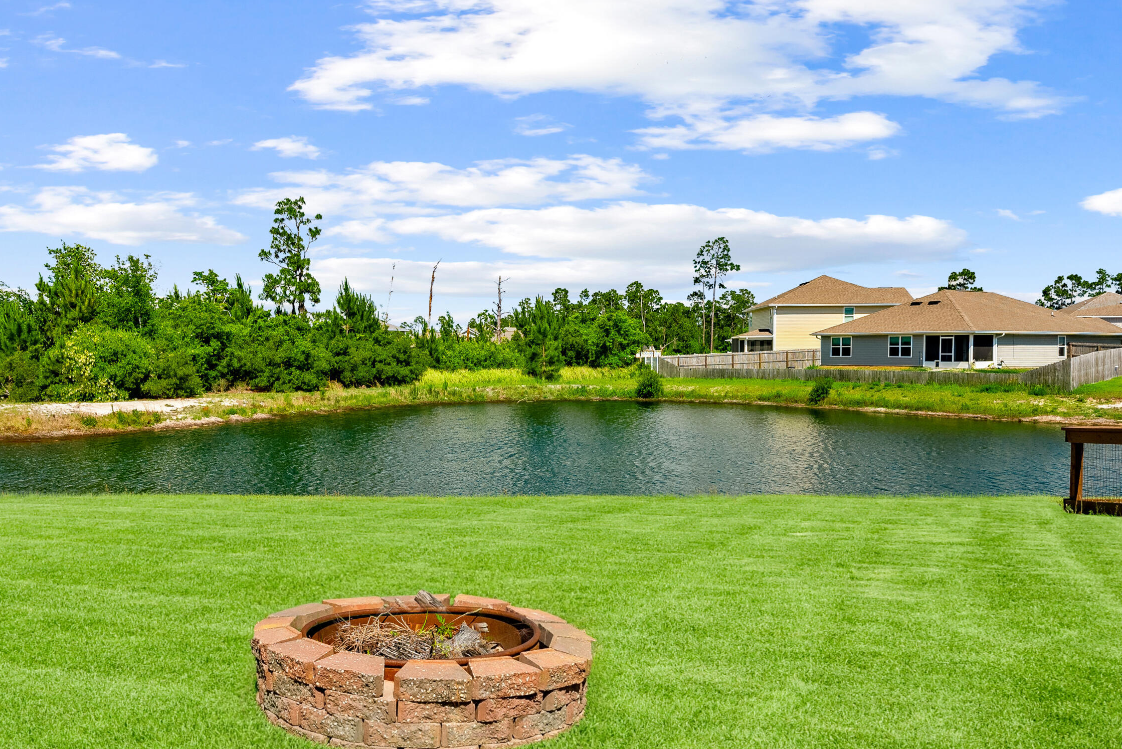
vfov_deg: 45.3
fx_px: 898
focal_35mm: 29
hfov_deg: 63.2
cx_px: 431
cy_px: 380
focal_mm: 21.6
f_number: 8
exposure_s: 1/250
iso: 400
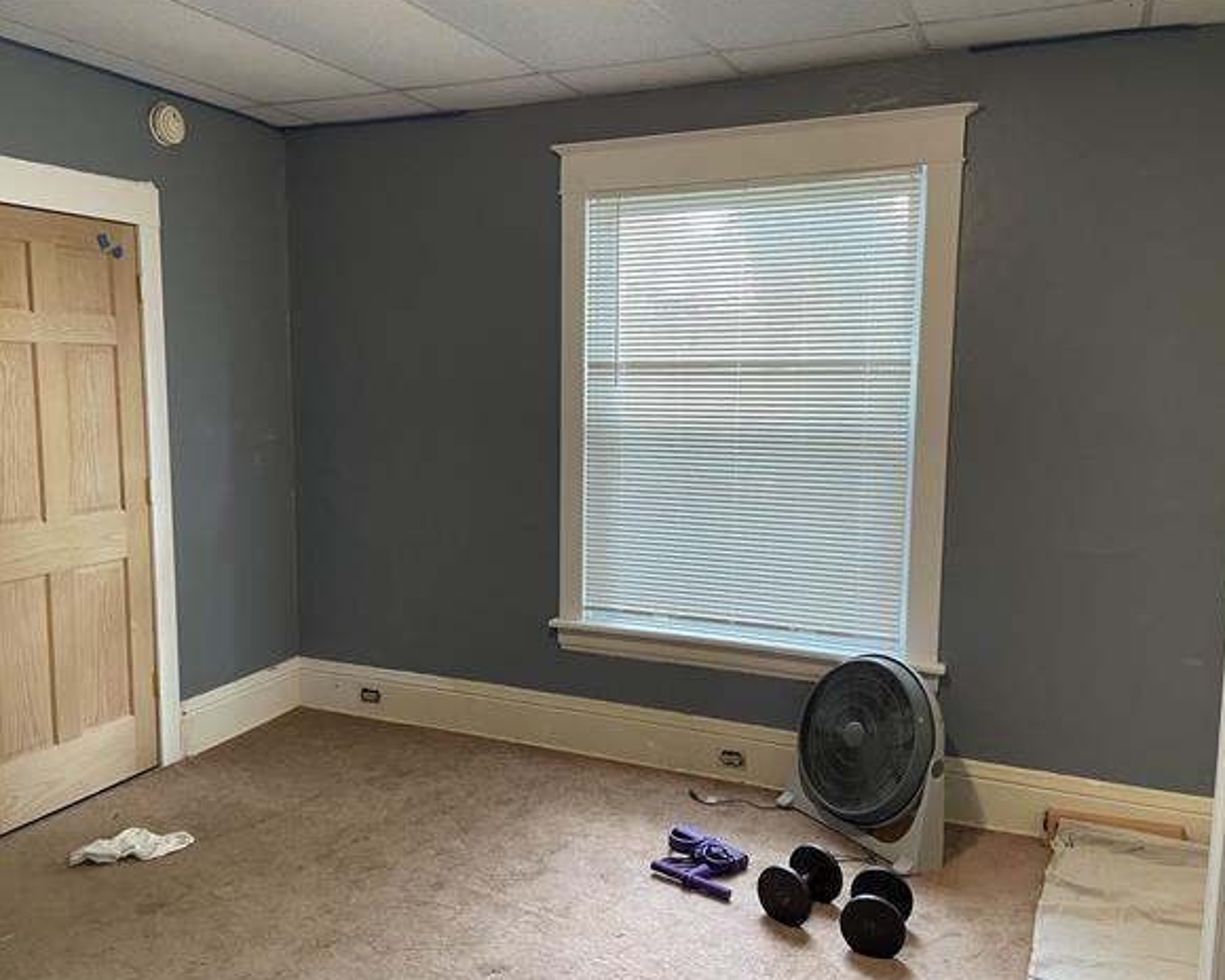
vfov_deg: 51.5
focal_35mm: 28
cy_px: 496
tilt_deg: -5.9
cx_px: 606
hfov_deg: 62.2
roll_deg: -0.1
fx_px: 1015
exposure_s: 1/60
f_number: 1.6
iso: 160
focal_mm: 4.2
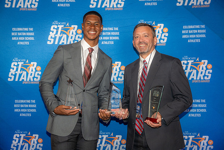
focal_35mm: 48
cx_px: 112
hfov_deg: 41.1
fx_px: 299
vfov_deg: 28.1
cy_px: 75
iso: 320
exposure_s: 1/160
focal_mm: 48
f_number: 3.5
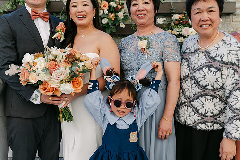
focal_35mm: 40
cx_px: 127
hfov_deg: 48.5
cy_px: 90
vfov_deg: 33.3
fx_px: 266
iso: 100
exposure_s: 1/800
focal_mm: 35
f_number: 4
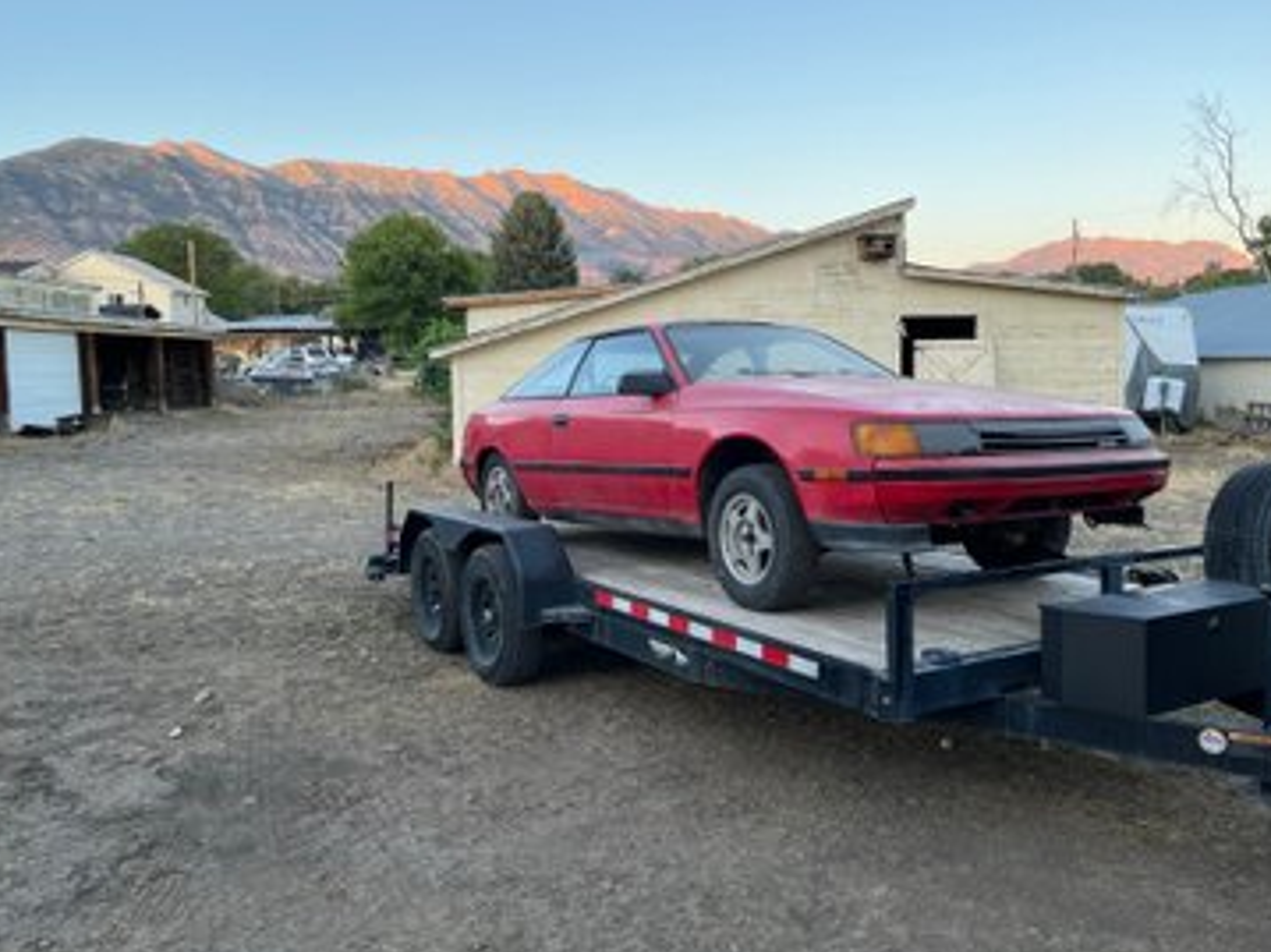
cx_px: 666
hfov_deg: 61.6
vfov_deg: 48.1
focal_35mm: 29
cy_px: 432
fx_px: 1064
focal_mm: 5.1
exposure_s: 1/134
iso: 32
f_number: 1.6
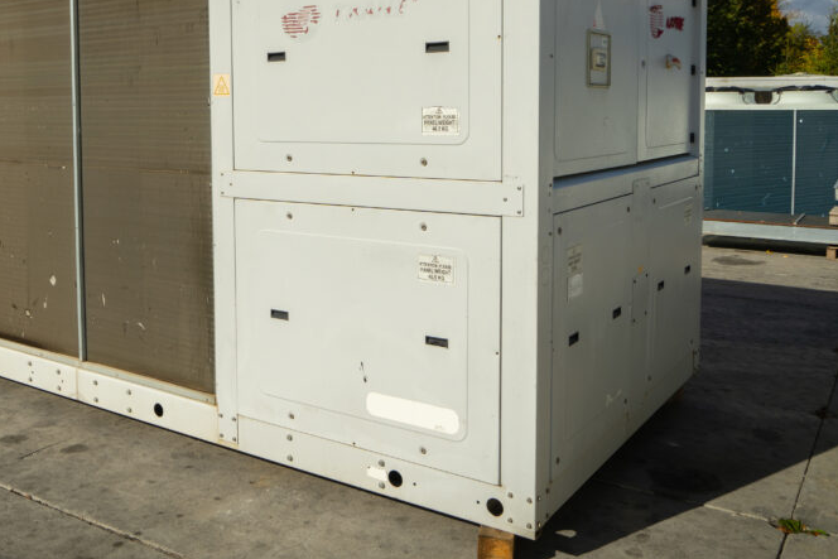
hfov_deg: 51.4
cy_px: 174
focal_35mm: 37
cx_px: 321
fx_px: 861
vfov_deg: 35.5
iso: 100
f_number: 10
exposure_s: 1/500
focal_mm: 24
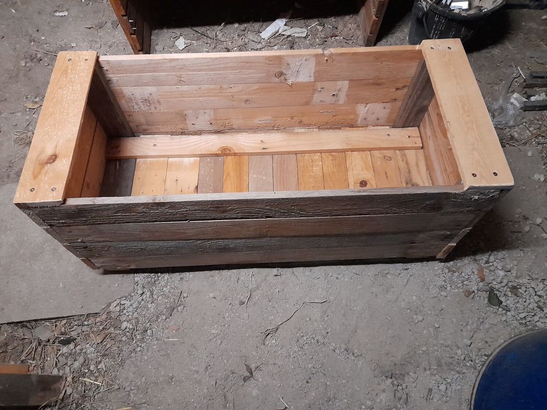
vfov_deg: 54.9
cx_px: 274
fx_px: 395
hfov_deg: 69.4
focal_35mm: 25
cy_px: 205
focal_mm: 4.6
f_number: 2
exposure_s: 1/25
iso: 640
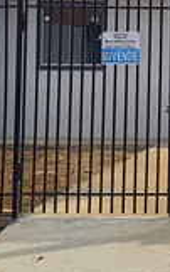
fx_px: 965
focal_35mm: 130
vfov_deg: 15.7
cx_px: 298
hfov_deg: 9.6
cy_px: -6
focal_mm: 5.23
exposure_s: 1/2184
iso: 50
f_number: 1.8
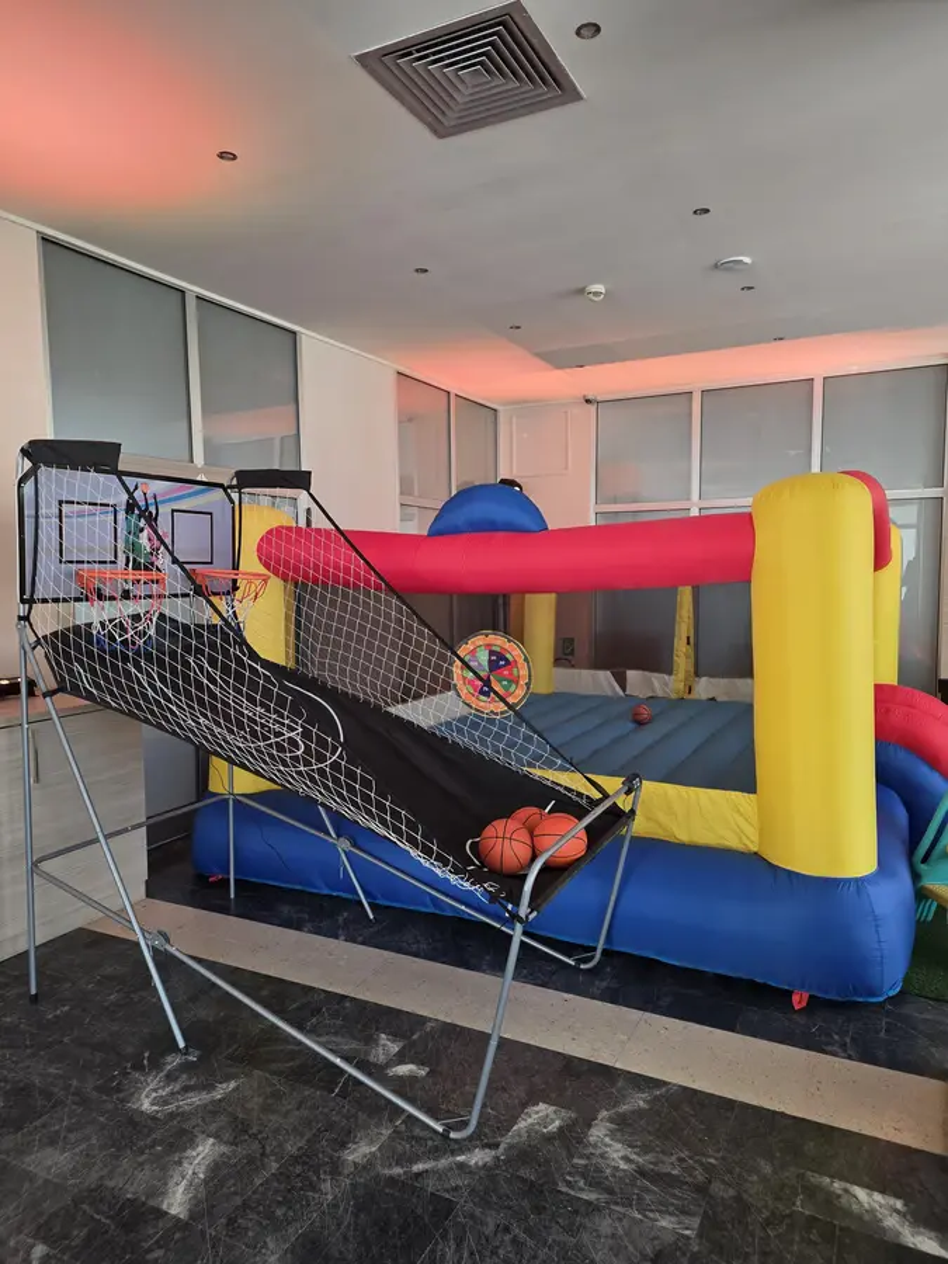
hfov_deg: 58.9
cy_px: 632
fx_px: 840
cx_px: 474
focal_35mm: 23
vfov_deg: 73.9
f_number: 1.7
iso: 125
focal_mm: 6.25
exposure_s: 1/100
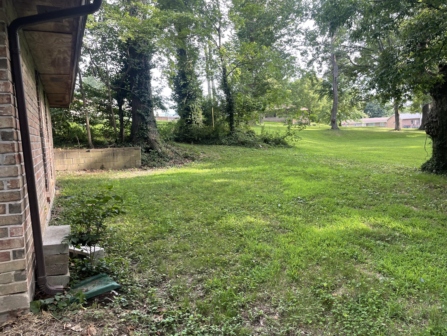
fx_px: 336
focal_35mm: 26
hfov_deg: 67.3
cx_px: 224
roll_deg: +2.7
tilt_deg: -5.1
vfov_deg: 53.1
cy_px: 168
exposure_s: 1/128
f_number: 1.6
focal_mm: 4.2
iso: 32
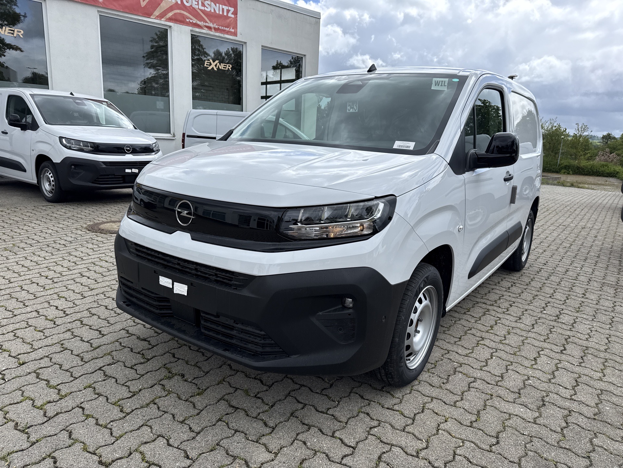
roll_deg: -3.0
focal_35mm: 24
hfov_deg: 71.6
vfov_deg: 56.8
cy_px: 234
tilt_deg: -12.0
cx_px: 312
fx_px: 432
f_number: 1.78
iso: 80
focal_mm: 6.76
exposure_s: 1/3953
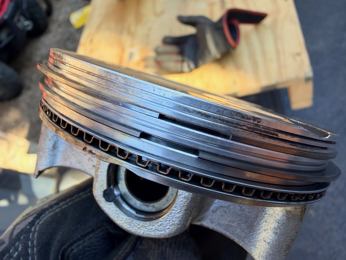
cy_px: 130
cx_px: 173
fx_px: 240
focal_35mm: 24
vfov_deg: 56.8
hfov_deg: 71.6
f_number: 2.2
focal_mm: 2.22
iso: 64
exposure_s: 1/121
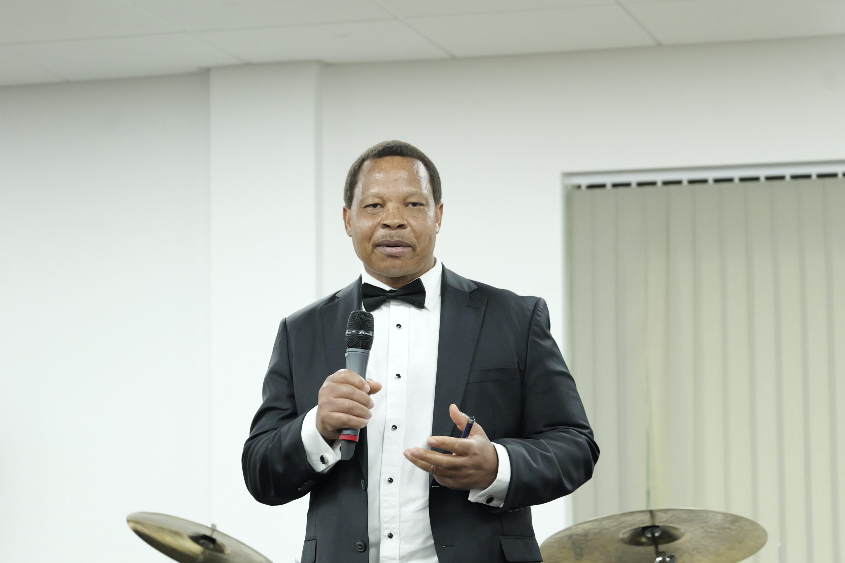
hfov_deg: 19.5
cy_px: 282
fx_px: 2465
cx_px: 422
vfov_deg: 13.0
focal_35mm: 105
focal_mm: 105
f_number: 5
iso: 12800
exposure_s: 1/400
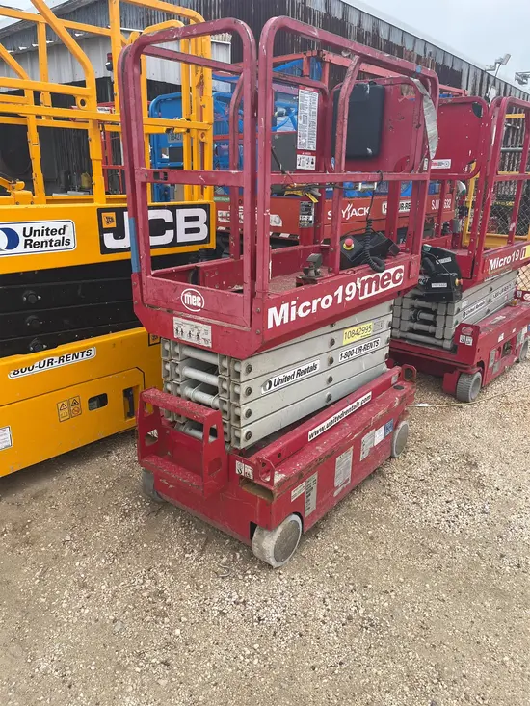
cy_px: 353
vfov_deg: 67.3
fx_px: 531
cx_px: 265
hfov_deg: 53.1
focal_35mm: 26
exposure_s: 1/1056
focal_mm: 5.1
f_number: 1.6
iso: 50
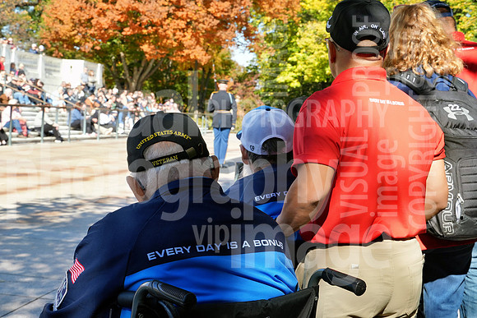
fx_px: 855
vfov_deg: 21.1
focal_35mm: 64
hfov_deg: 31.2
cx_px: 238
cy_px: 159
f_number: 10
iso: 400
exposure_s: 1/200
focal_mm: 43
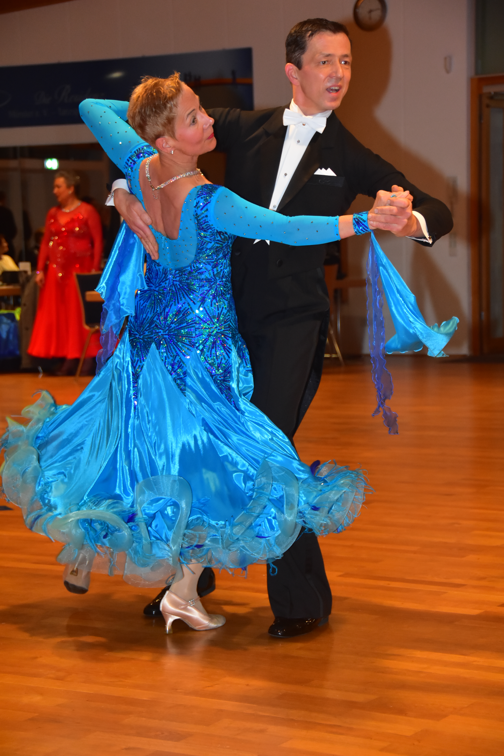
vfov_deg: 22.6
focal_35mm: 90
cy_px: 378
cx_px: 252
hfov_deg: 15.2
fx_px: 1890
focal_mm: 60
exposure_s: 1/200
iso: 2000
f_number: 5.6
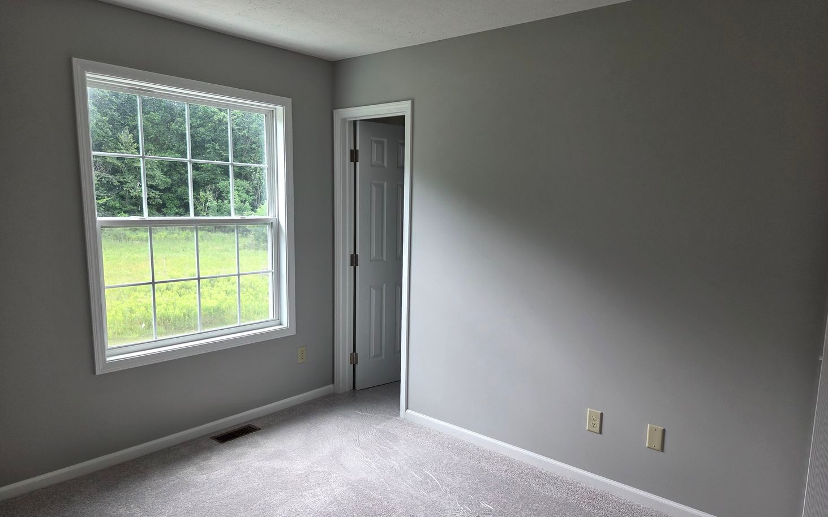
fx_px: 564
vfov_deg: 49.2
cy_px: 279
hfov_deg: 72.6
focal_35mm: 25
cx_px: 415
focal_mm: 5.4
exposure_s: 1/180
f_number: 1.8
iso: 80
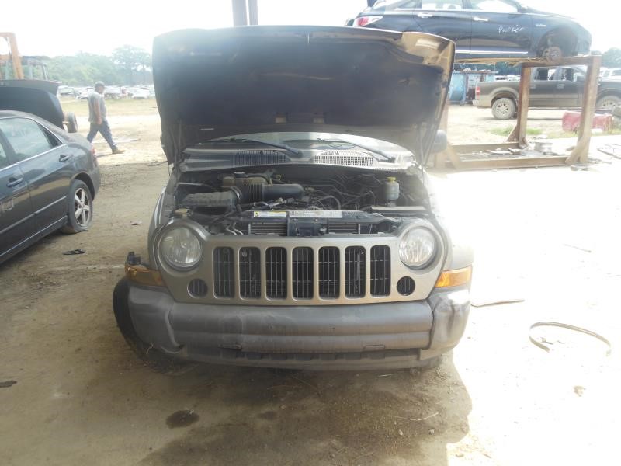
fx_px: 520
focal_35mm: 29
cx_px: 310
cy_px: 233
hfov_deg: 61.7
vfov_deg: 48.2
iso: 125
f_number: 3.3
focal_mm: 5.2
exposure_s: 1/320
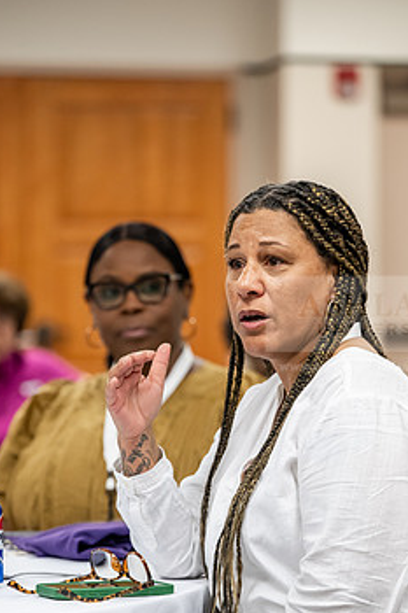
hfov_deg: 9.3
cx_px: 238
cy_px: 385
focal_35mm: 148
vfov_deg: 13.9
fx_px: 2518
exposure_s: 1/200
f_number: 2.8
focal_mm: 115
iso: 2000
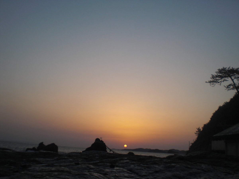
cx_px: 120
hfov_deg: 49.0
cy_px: 90
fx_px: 262
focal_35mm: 38
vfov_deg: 37.7
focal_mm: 6.3
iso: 64
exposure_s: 1/400
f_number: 3.1
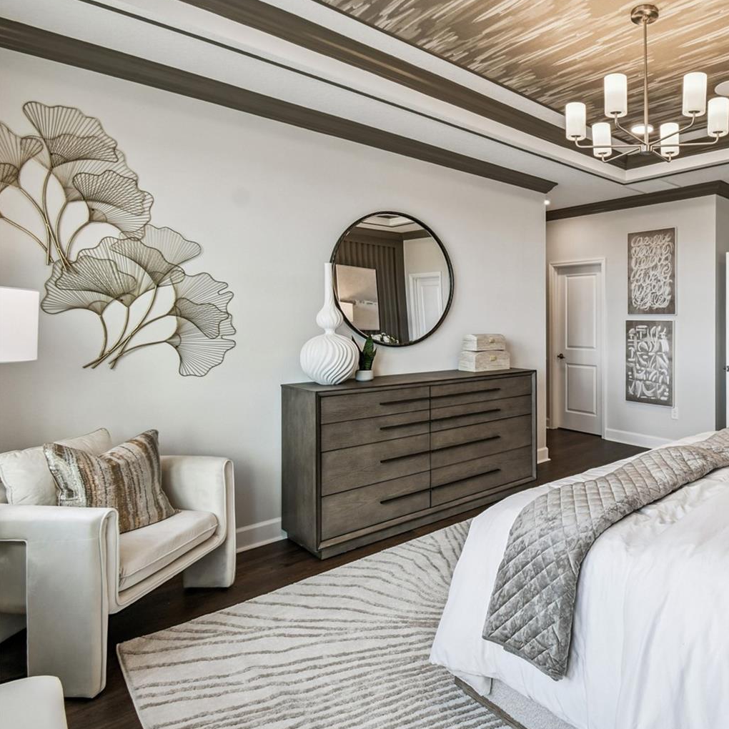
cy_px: 360
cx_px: 570
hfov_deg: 68.6
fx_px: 477
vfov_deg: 74.8
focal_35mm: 20
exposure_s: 1/30
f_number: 7.1
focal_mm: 10
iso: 100
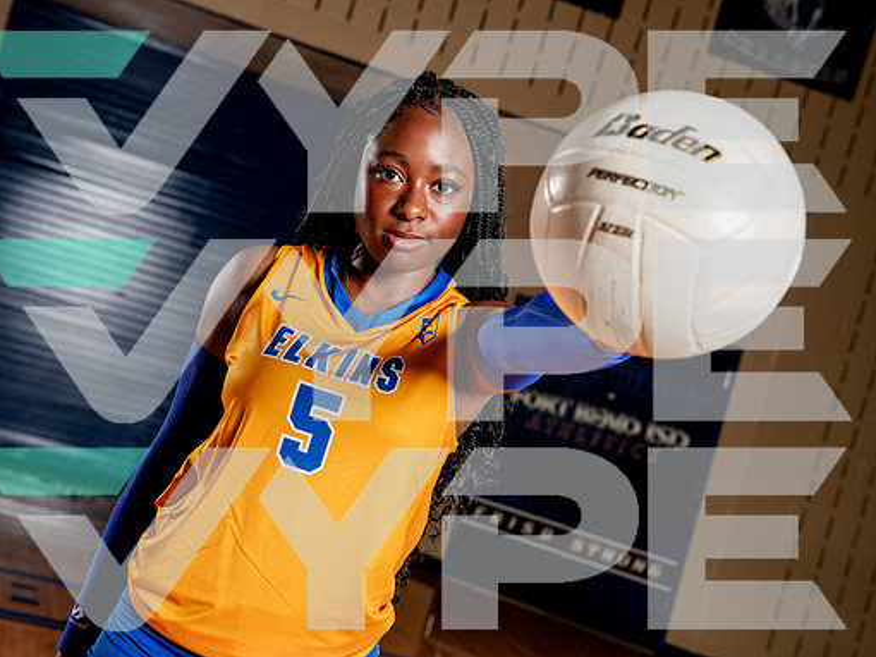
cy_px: 331
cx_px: 414
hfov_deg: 33.2
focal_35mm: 58
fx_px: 1467
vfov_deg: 25.2
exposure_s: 1/250
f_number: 5.6
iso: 200
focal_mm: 53
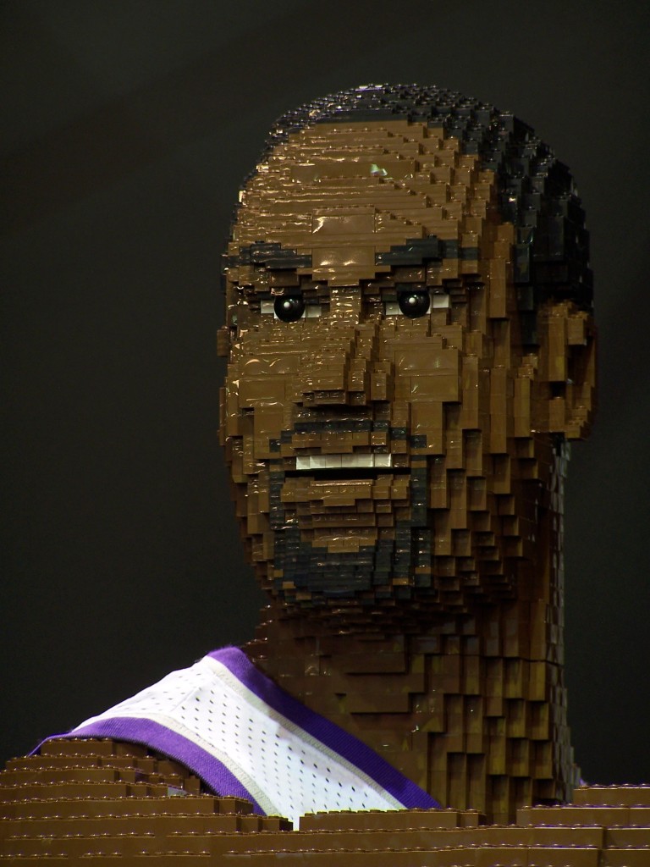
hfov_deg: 5.8
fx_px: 6459
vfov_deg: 7.7
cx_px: 325
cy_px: 434
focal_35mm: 258
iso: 80
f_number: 3.6
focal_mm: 42.8
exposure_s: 1/2
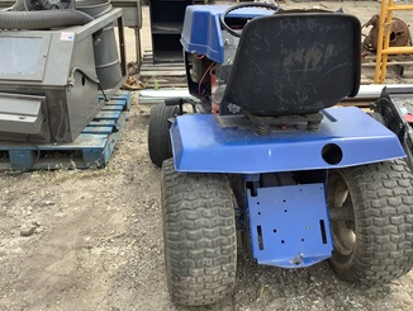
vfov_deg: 37.8
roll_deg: -2.0
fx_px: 454
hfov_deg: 48.9
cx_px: 227
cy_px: 152
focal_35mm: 38
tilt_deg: -21.8
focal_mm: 3.3
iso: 25
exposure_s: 1/466
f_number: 2.4
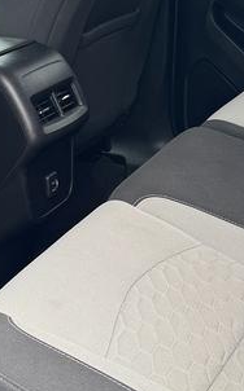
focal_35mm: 81
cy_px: 74
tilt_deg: -14.3
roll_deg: +2.3
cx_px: 121
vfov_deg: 25.1
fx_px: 864
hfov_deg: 16.1
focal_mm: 6.76
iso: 64
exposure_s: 1/121
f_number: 1.78
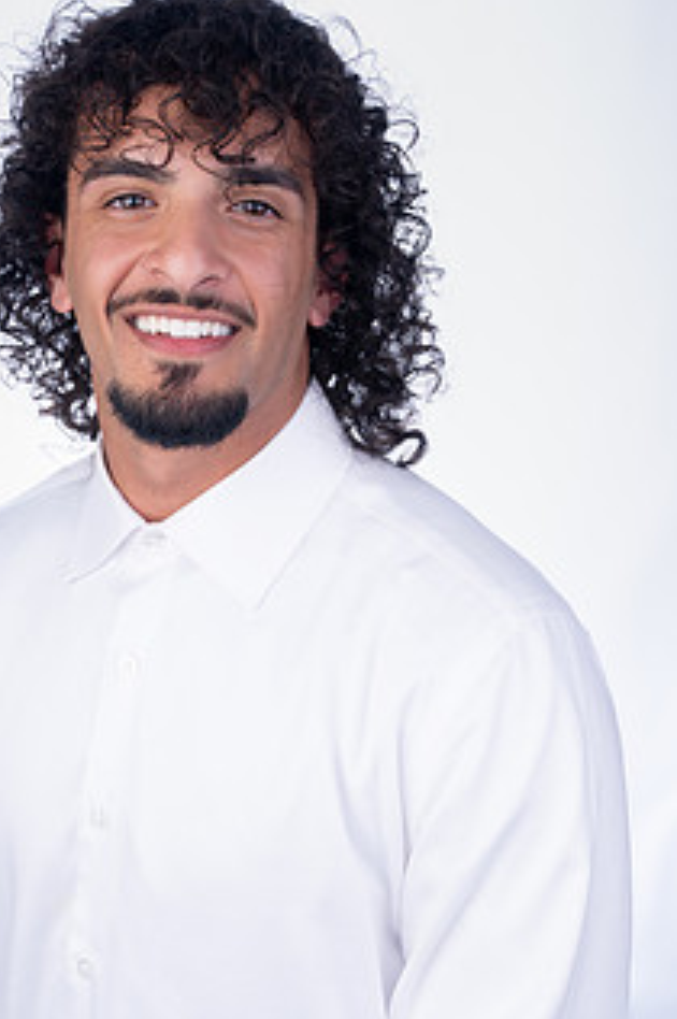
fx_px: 2177
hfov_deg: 17.6
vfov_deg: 26.3
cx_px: 226
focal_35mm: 77
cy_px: 484
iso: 100
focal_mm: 54
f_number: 8
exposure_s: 1/200
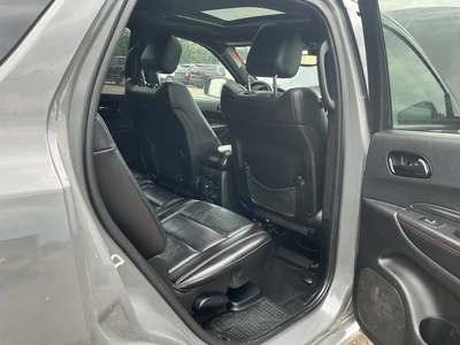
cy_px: 172
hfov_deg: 63.4
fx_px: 372
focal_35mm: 28
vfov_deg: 49.7
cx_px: 230
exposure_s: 1/122
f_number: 1.8
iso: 40
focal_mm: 3
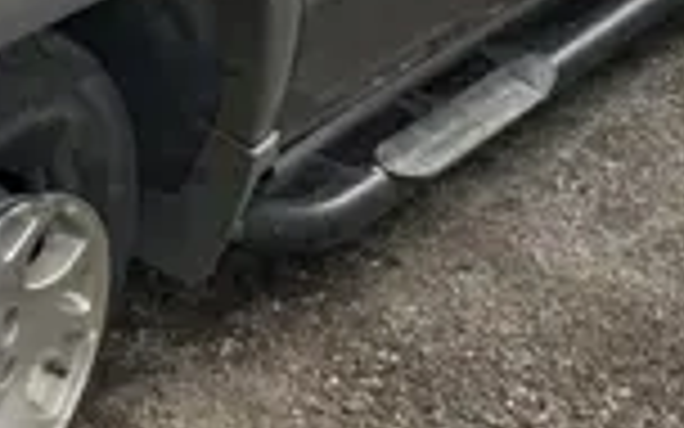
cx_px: -162
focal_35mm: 107
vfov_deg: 11.7
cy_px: -212
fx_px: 1995
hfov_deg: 18.3
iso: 80
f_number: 1.78
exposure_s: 1/2732
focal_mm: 6.86
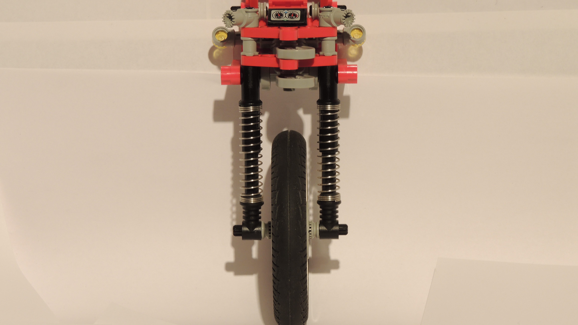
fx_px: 2590
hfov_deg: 12.7
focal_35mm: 169
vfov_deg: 7.2
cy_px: 147
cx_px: 289
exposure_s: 1/2.5
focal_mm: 27.6
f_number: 7
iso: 100
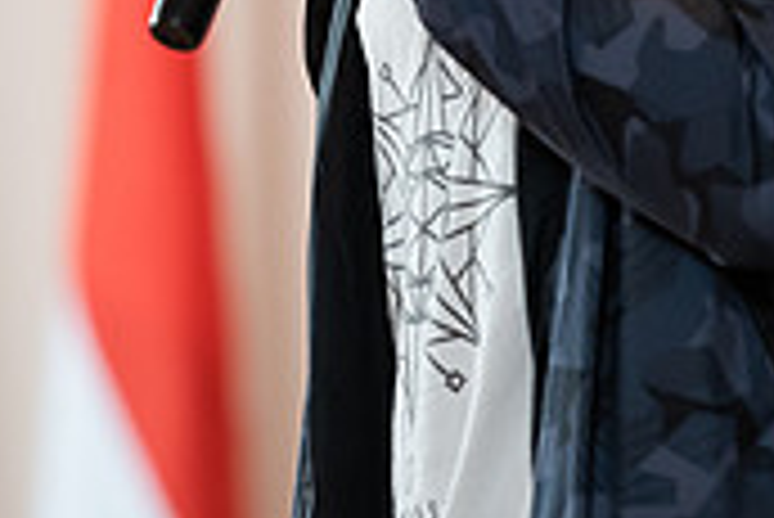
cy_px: -160
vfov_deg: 2.1
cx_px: 320
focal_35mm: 641
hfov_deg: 3.2
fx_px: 13793
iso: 2000
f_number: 2.8
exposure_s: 1/200
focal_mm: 190
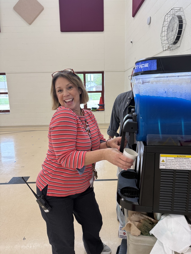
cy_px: 127
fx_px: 177
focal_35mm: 24
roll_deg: +3.0
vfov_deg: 71.6
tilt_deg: -9.9
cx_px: 96
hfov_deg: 56.8
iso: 100
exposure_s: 1/120
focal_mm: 6.76
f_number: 1.78
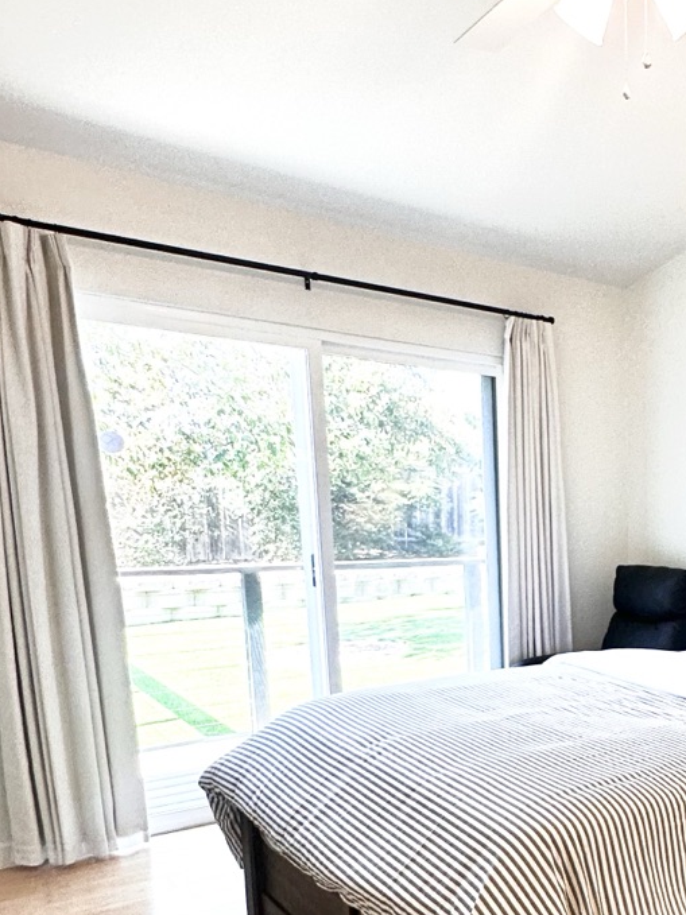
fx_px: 872
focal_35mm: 33
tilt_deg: -8.9
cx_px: 771
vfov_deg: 53.6
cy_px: 651
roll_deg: -1.6
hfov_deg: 35.9
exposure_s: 1/120
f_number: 2.2
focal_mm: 2.22
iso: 100
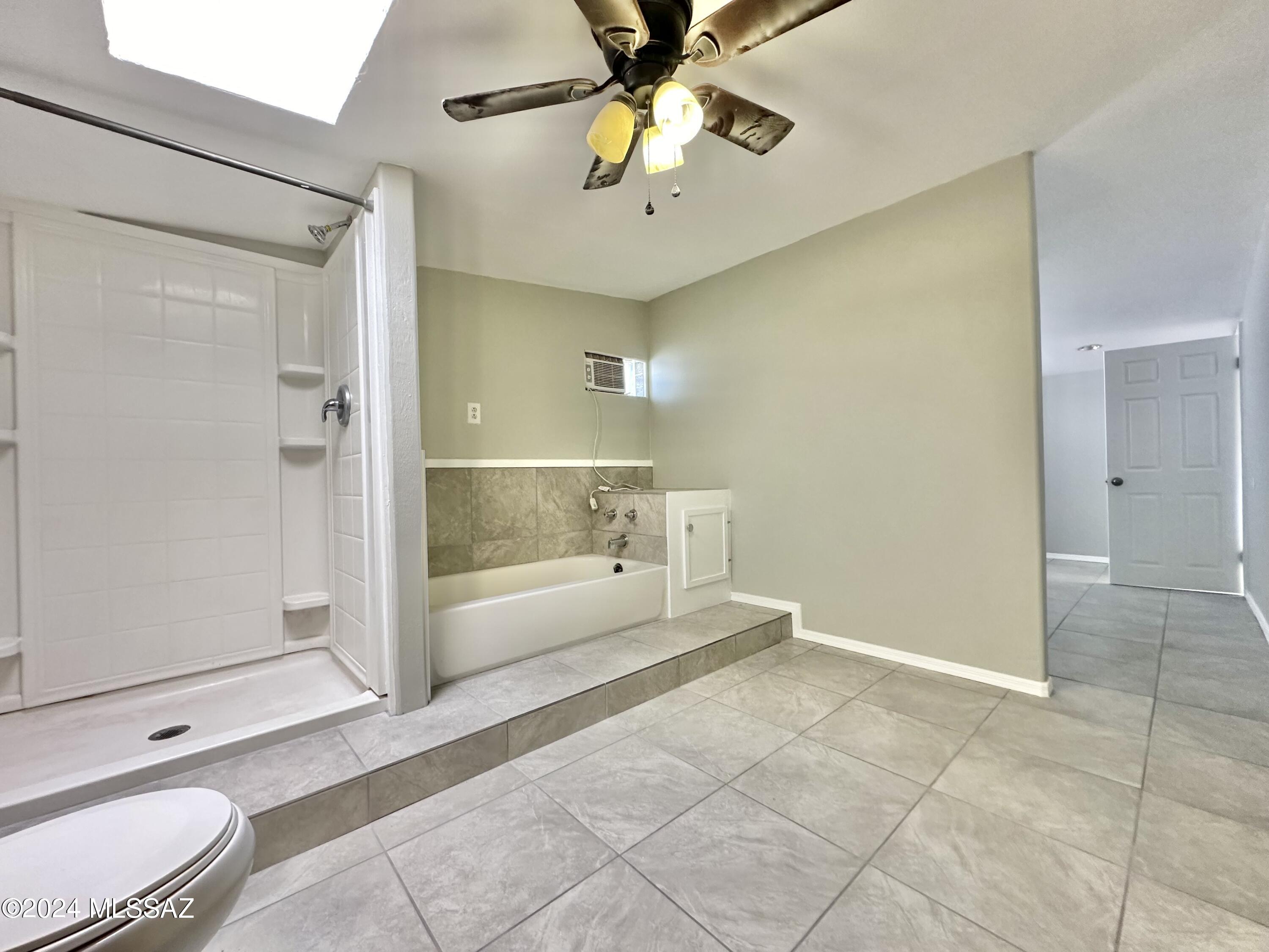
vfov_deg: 85.7
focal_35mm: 14
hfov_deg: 102.1
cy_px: 476
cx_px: 634
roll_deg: +0.3
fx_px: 513
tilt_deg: +0.0
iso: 250
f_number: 2.2
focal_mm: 2.22
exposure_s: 1/120
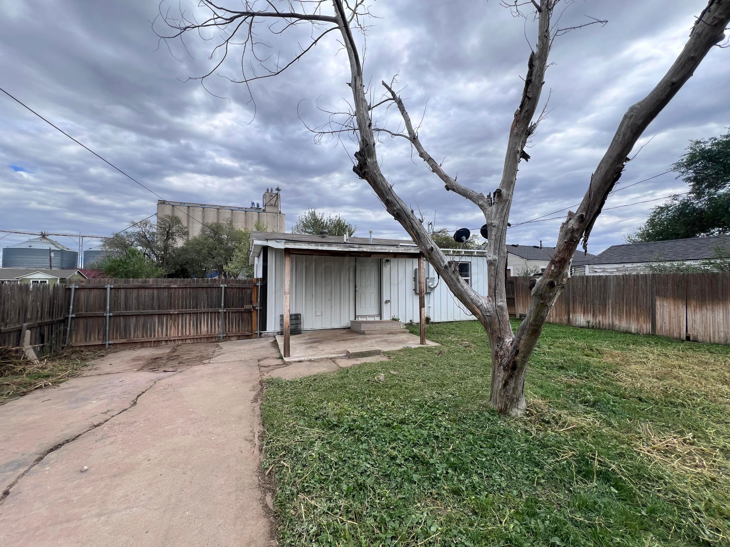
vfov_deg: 89.9
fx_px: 274
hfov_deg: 106.2
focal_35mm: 13
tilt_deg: +1.4
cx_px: 365
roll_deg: +0.3
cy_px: 274
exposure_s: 1/1074
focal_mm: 1.57
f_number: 1.8
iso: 32
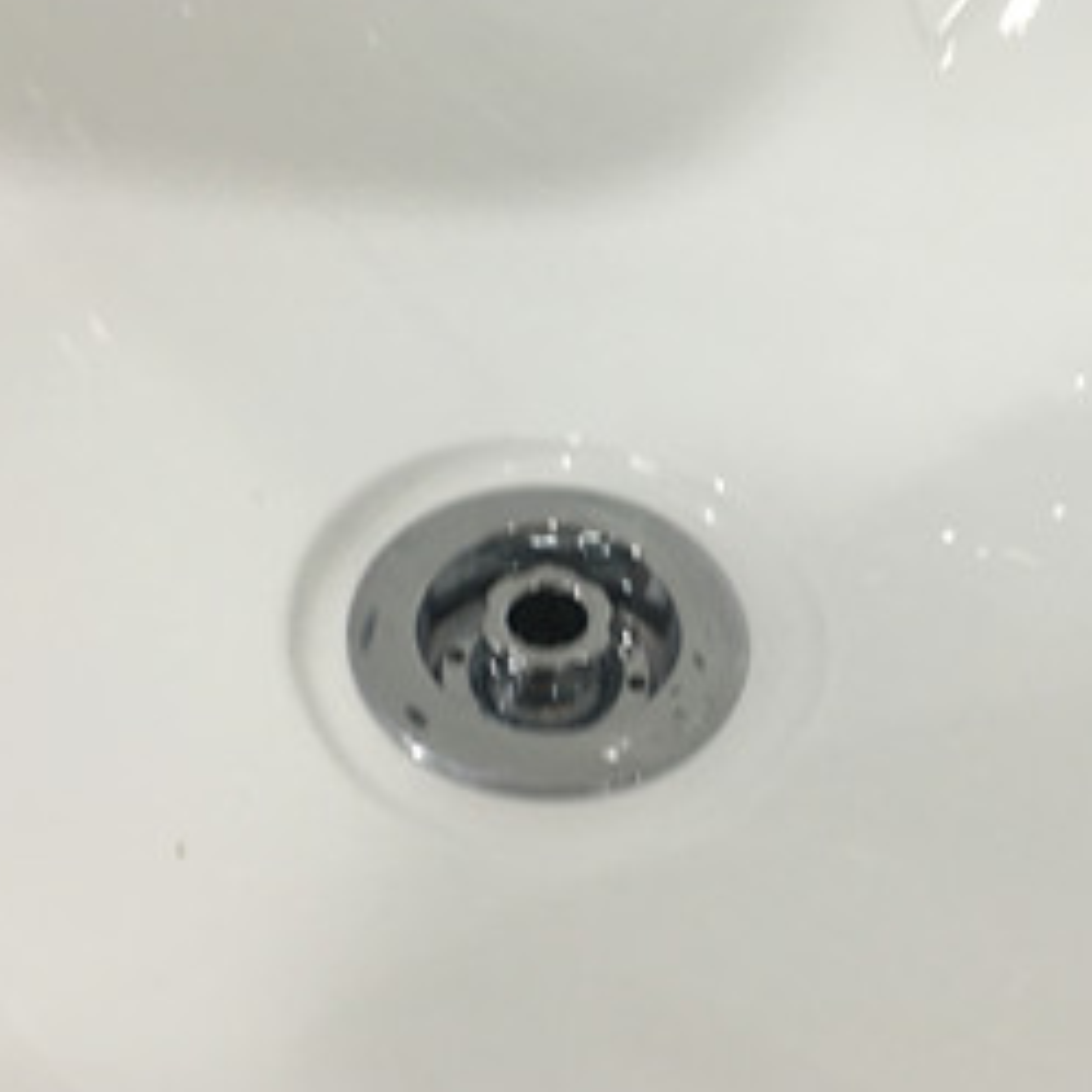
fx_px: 1356
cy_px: 555
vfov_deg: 43.9
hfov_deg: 43.8
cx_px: 614
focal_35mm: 38
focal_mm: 4.15
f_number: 2.2
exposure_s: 1/33
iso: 80
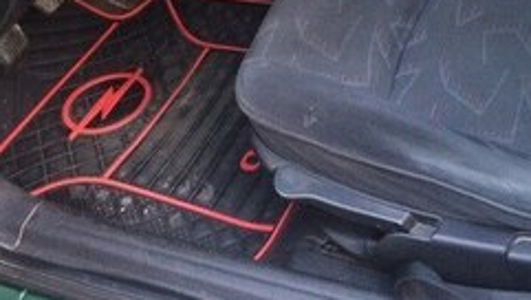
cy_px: -188
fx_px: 916
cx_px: 399
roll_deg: +7.6
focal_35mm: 65
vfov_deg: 16.4
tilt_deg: -33.9
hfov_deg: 31.7
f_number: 2.2
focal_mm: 4.15
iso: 250
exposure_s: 1/20
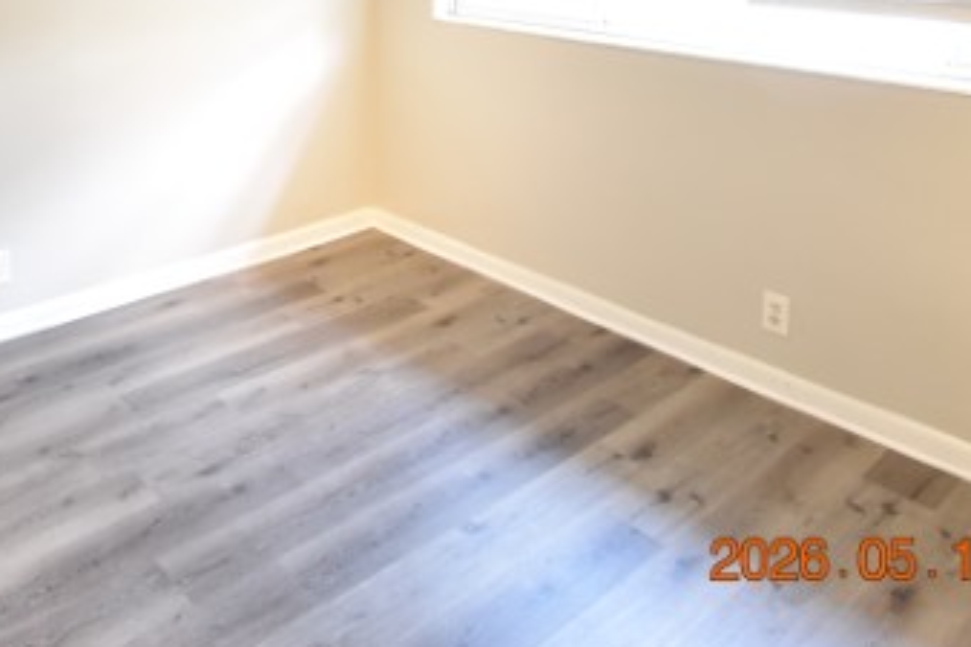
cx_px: 330
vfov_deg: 36.2
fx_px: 863
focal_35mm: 32
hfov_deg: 57.6
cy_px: -26
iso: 800
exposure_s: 1/20
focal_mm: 10
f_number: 3.5
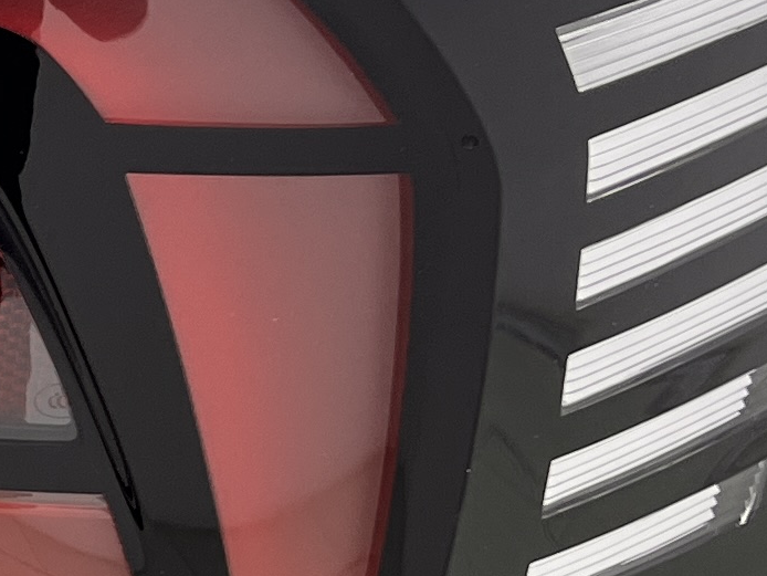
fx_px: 3347
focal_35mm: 151
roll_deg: +0.6
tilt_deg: -29.9
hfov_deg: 12.4
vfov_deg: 9.8
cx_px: -421
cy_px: 438
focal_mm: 5.7
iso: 40
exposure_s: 1/241
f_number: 1.5
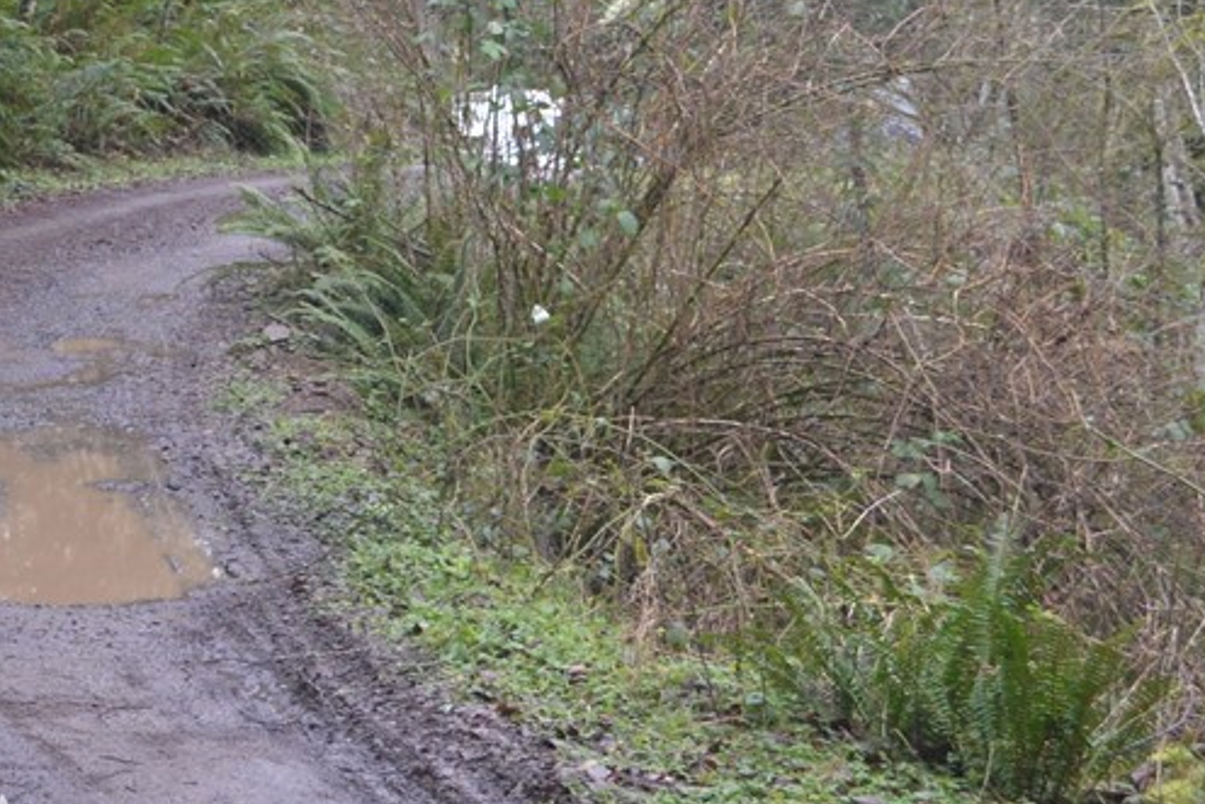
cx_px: 73
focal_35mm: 92
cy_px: 36
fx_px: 3080
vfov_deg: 14.7
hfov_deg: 21.5
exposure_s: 1/100
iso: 400
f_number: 5
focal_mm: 28
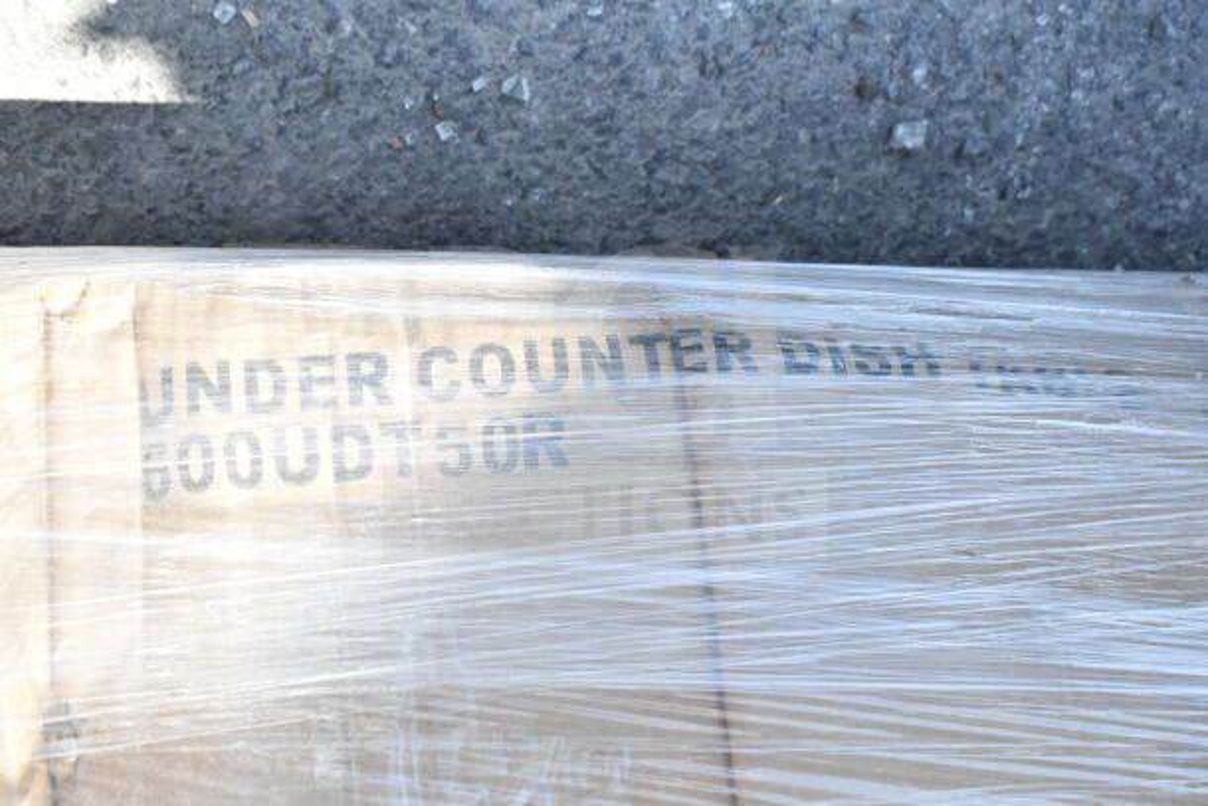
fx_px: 1460
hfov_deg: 45.0
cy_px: 403
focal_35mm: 44
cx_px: 604
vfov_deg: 30.9
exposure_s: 1/640
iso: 1600
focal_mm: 29
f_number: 10
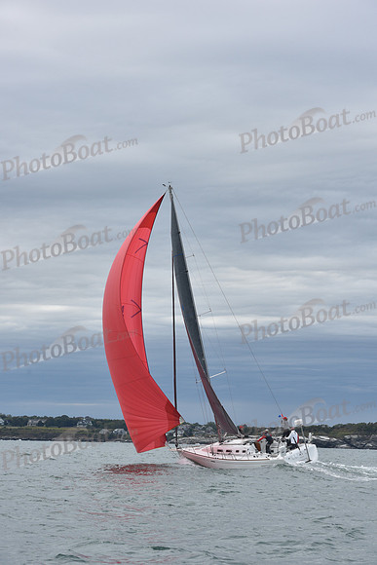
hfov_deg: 13.7
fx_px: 1570
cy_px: 282
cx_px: 188
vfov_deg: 20.4
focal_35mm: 100
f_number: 9
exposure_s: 1/1000
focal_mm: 100
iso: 320
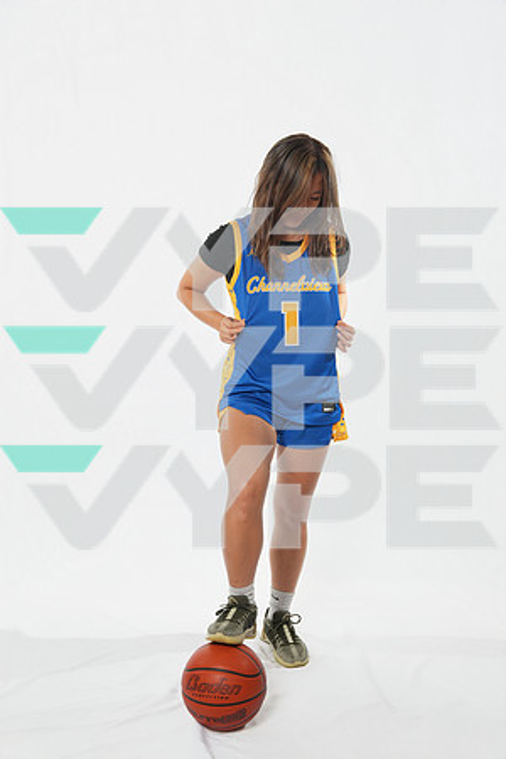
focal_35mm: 48
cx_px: 253
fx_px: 1003
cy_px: 380
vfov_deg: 41.4
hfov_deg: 28.3
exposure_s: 1/125
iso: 500
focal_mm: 47.6
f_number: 7.1
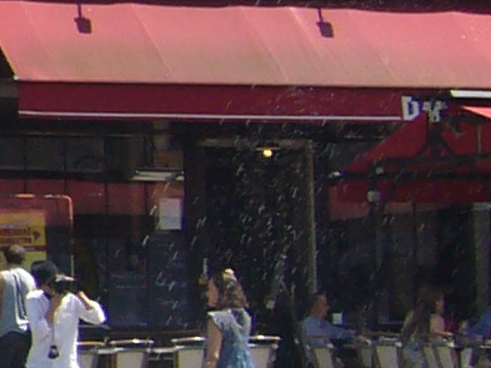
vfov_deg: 6.5
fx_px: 3235
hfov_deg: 8.1
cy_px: 32
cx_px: -636
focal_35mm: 228
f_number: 5.6
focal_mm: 5.8
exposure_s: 1/200
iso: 80
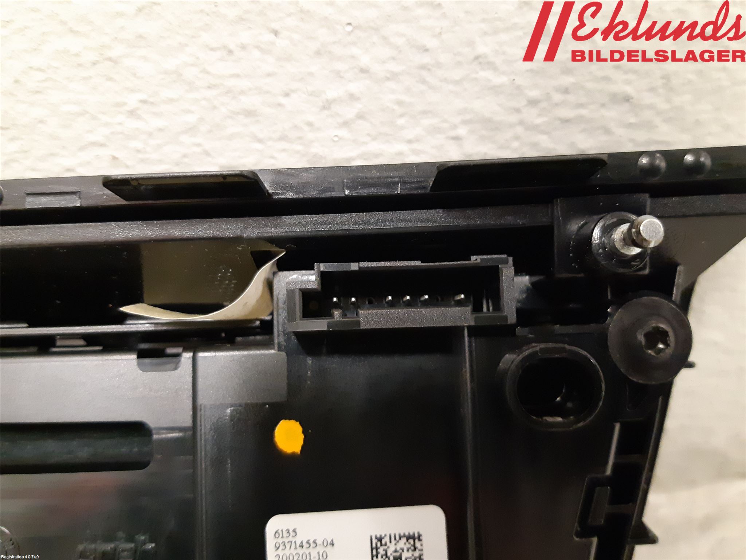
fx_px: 560
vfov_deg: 53.1
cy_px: 280
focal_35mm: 26
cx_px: 373
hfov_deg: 67.3
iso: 500
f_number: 1.7
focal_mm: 3.93
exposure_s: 1/25
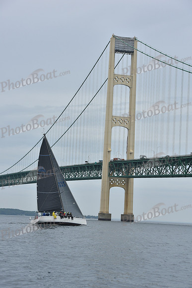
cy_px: 144
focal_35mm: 100
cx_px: 96
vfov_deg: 20.4
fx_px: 799
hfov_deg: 13.7
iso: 250
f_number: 8
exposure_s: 1/800
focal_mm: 100
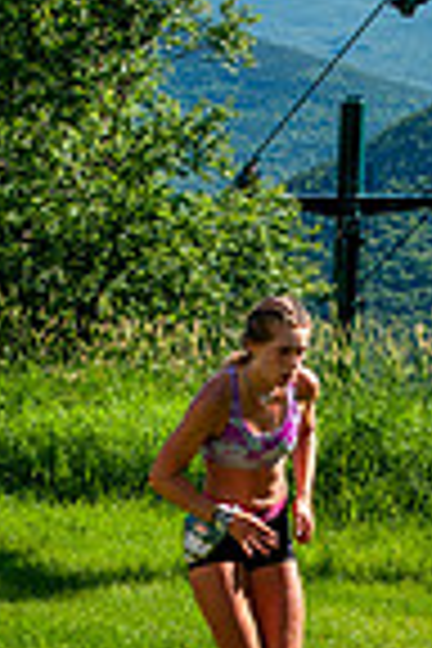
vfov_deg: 12.8
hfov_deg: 8.6
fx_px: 2862
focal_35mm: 159
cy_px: 567
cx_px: 281
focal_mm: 34
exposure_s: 1/400
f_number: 8
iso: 200
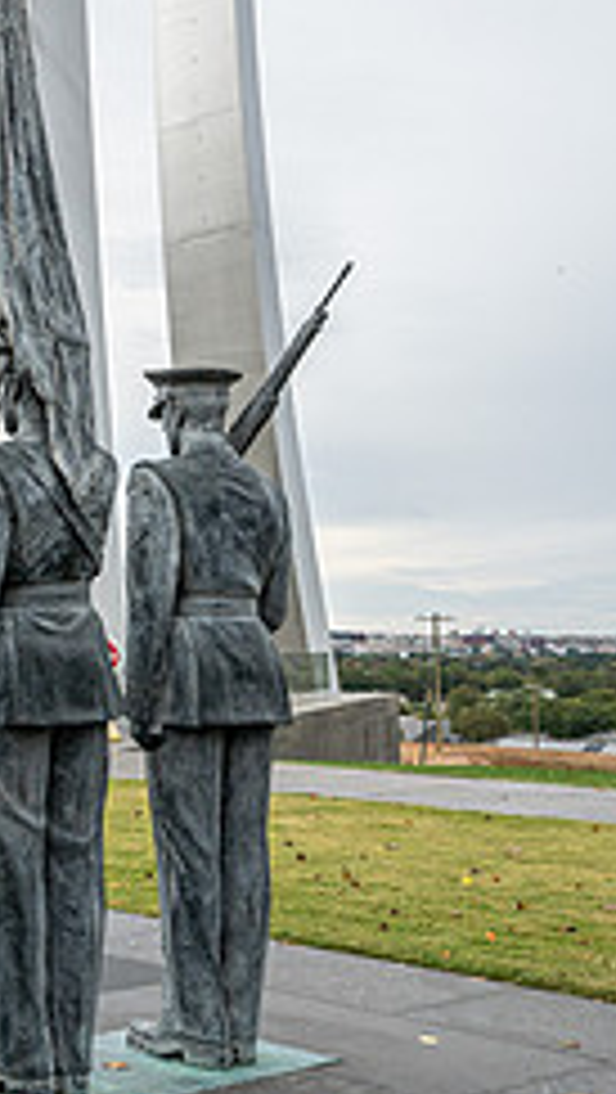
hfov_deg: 18.6
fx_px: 1739
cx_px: -189
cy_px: 412
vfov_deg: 34.7
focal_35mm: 60
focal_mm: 24
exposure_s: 1/400
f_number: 6.3
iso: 280
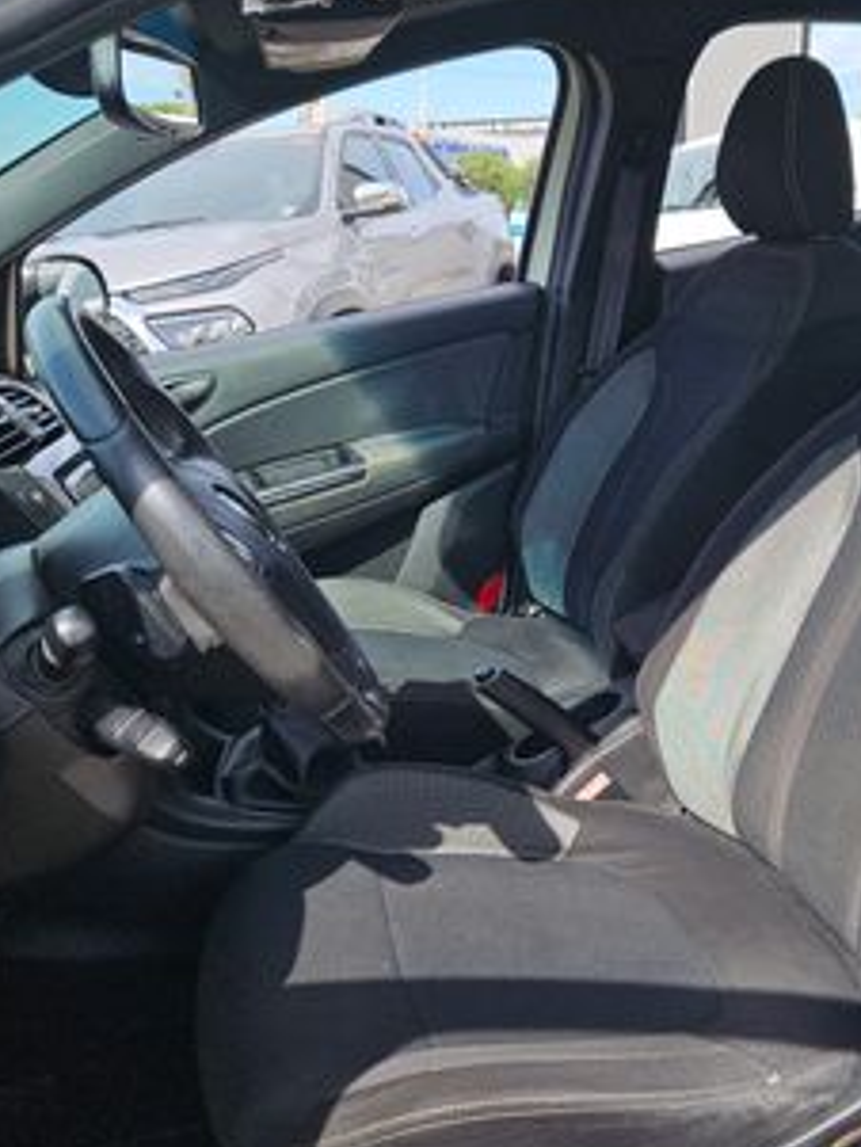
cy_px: 621
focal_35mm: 36
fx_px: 1193
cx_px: 606
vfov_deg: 51.3
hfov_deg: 39.0
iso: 40
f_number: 1.8
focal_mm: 5.4
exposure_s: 1/1167
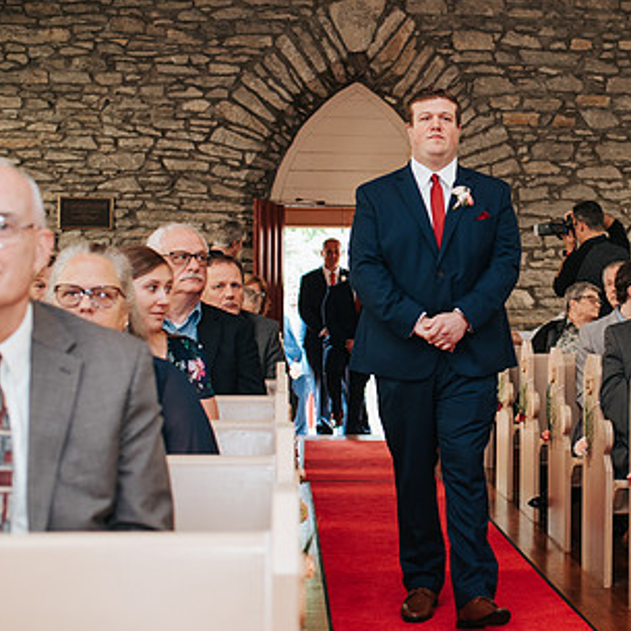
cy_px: 249
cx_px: 510
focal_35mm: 65
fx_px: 1341
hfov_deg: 26.0
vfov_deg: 26.4
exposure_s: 1/200
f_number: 2.8
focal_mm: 35
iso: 1000
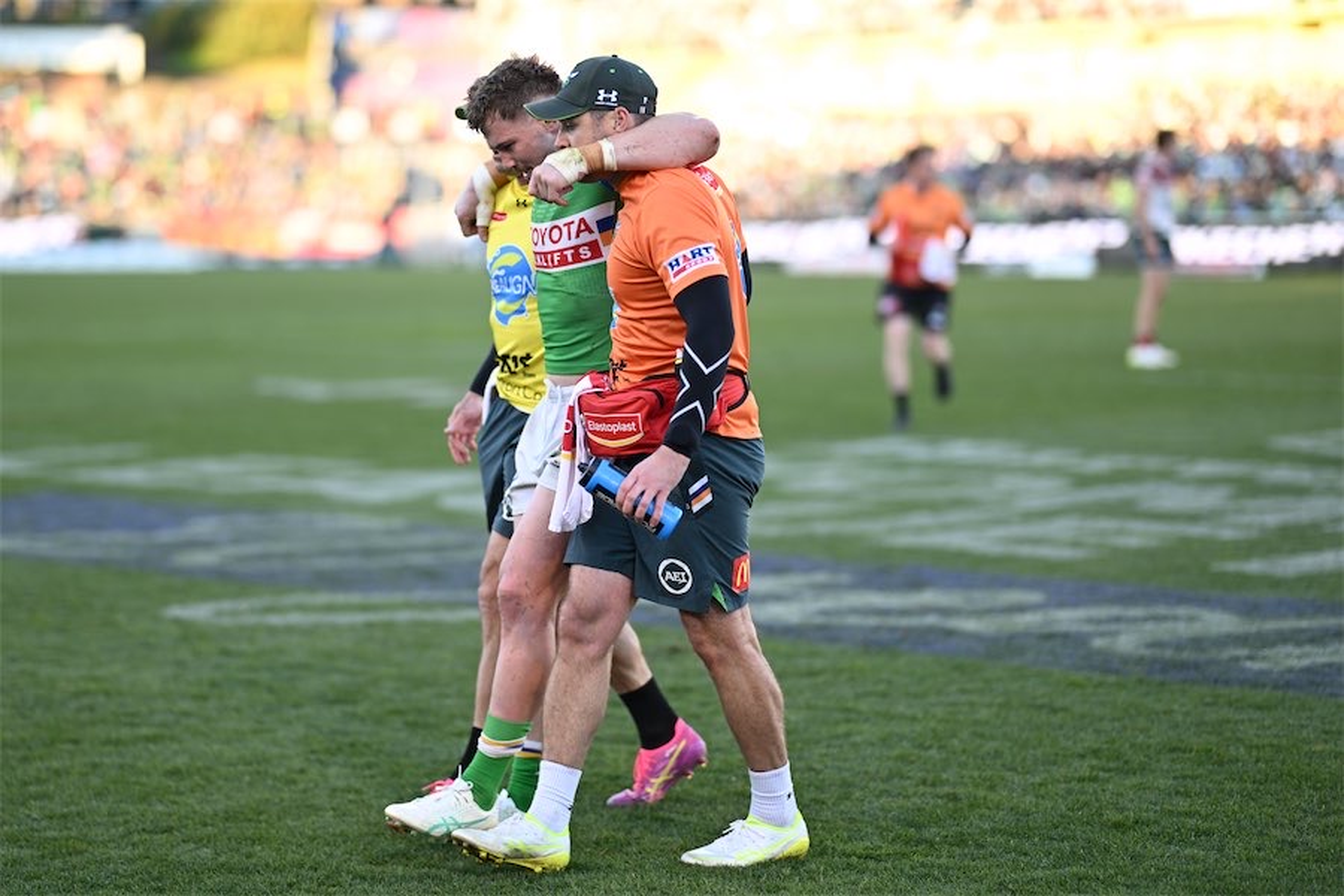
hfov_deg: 23.9
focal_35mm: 85
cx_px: 672
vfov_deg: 16.1
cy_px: 448
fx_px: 3173
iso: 160
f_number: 1.3
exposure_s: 1/1000
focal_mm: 85
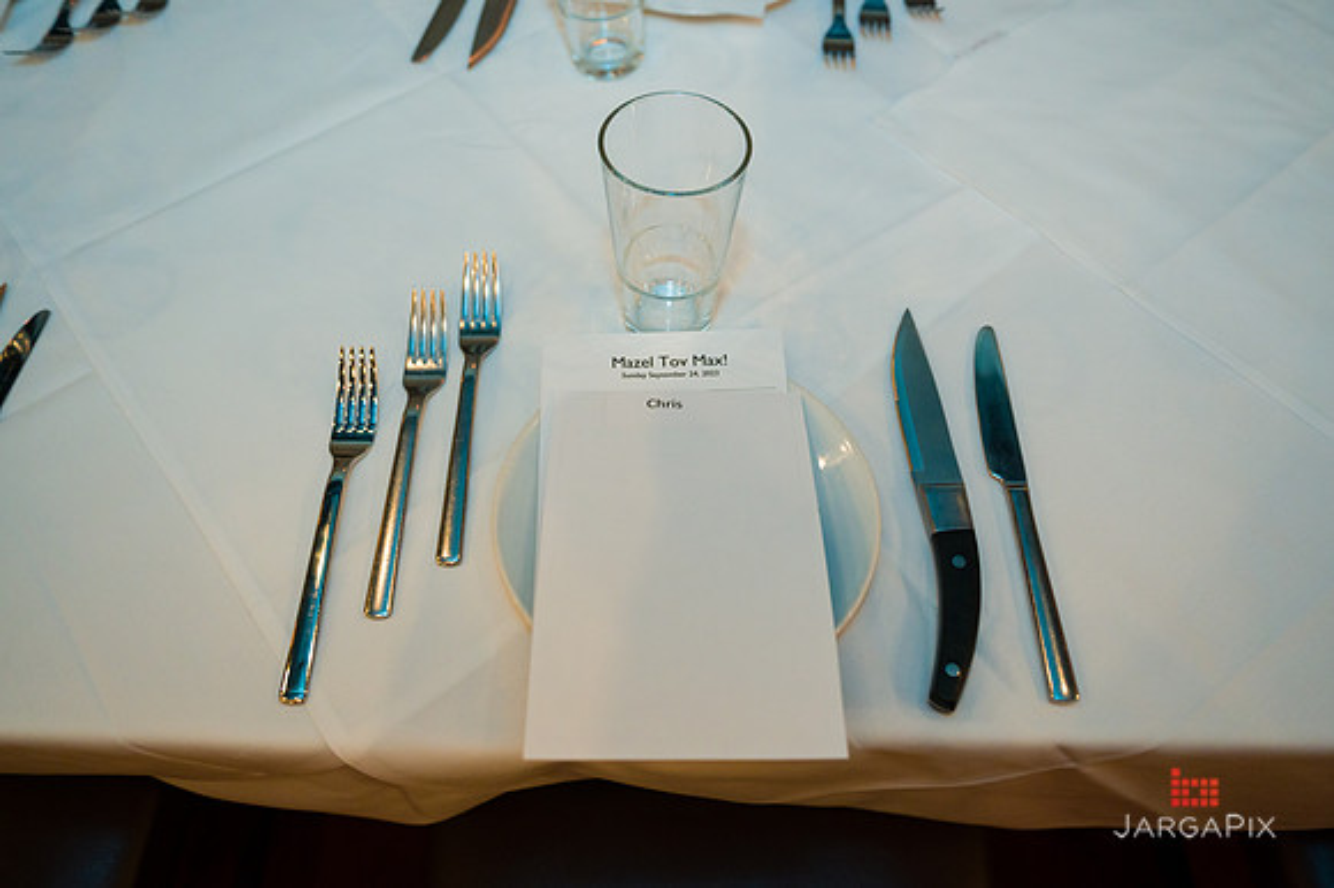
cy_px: 450
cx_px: 668
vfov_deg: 47.3
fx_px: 1015
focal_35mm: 27
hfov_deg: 66.6
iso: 1600
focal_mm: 27
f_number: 3.2
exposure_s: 1/200
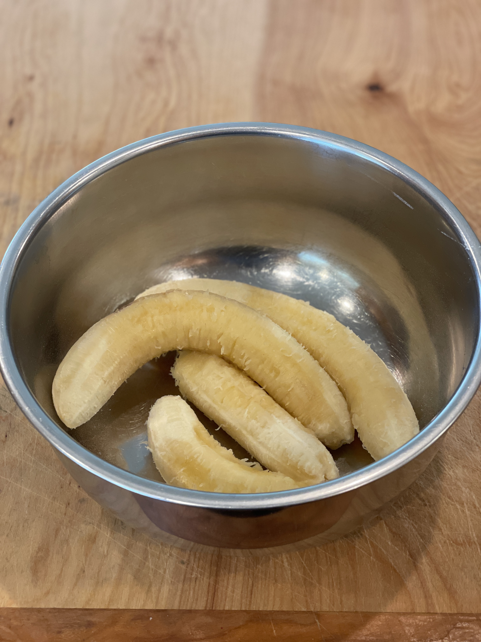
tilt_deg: -50.4
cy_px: 321
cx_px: 240
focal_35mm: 52
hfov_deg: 28.0
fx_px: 963
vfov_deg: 36.8
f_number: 2
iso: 160
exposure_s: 1/60
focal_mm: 6
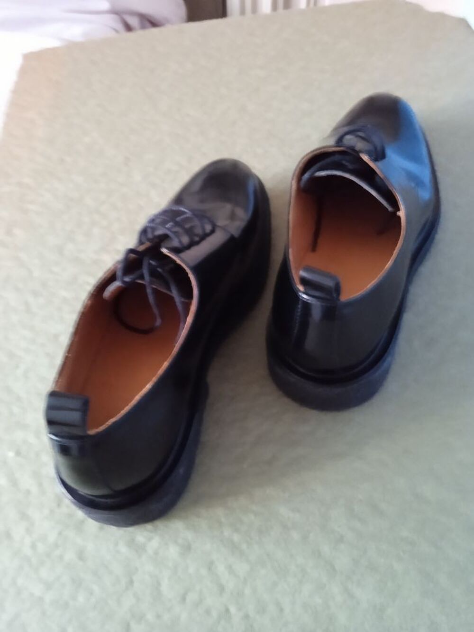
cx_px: 237
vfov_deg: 63.4
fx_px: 511
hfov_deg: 49.8
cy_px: 316
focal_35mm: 28
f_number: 2.2
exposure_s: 1/12.5
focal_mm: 3.43
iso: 2659
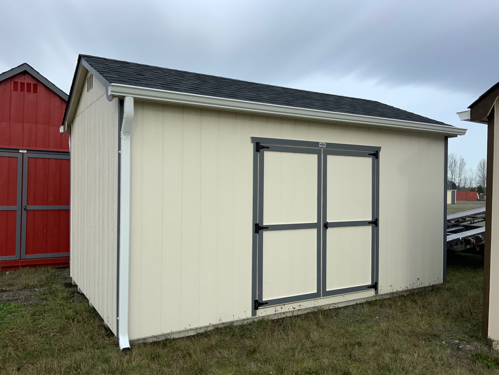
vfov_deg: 48.2
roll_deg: -0.4
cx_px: 250
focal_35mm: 29
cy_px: 188
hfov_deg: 61.7
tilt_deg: +3.1
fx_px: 418
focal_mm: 3
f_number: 1.8
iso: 16
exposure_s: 1/883
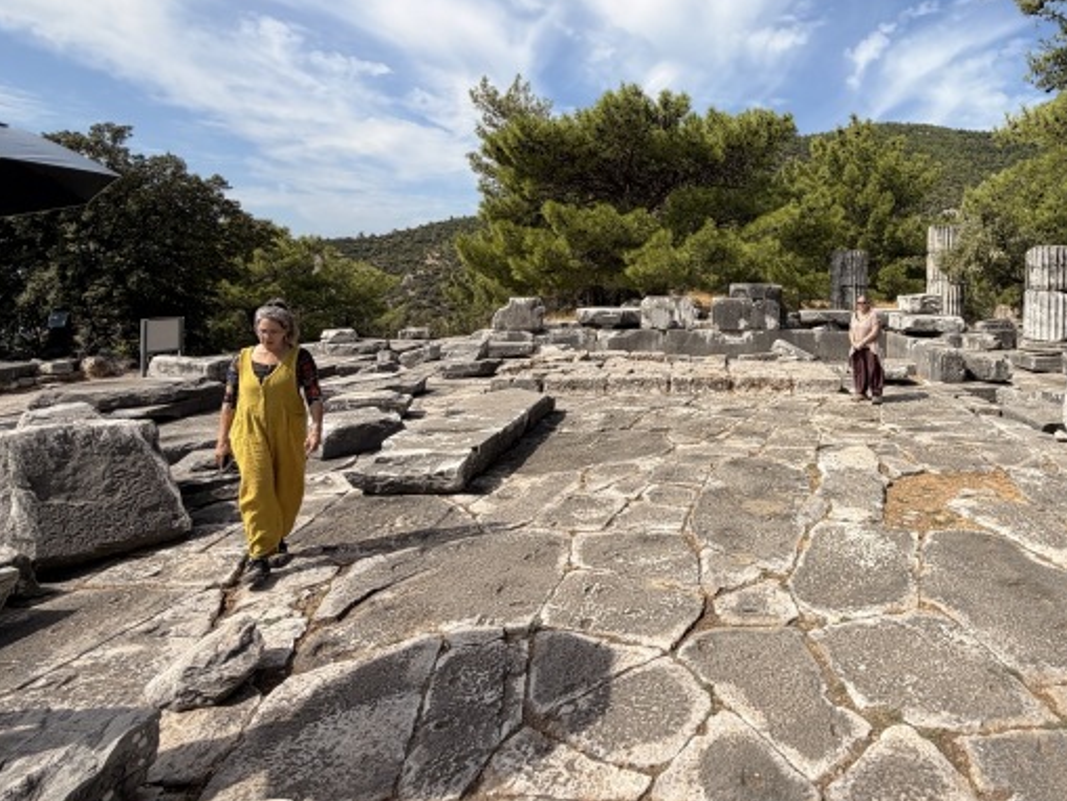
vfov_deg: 60.1
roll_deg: -0.3
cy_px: 287
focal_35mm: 22
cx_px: 763
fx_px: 678
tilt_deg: -0.7
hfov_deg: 72.5
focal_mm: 2.22
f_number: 2.2
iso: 20
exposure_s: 1/1050
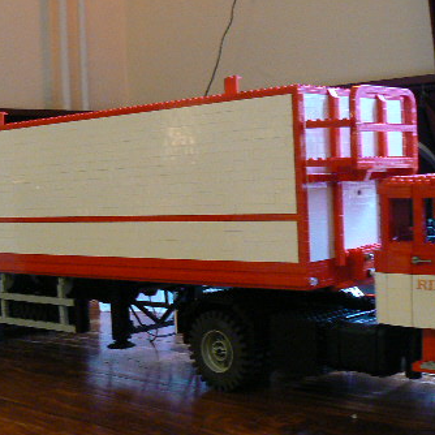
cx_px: 202
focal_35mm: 61
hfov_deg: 28.1
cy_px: 215
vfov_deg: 28.2
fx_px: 867
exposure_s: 1/5
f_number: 2.8
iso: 200
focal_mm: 6
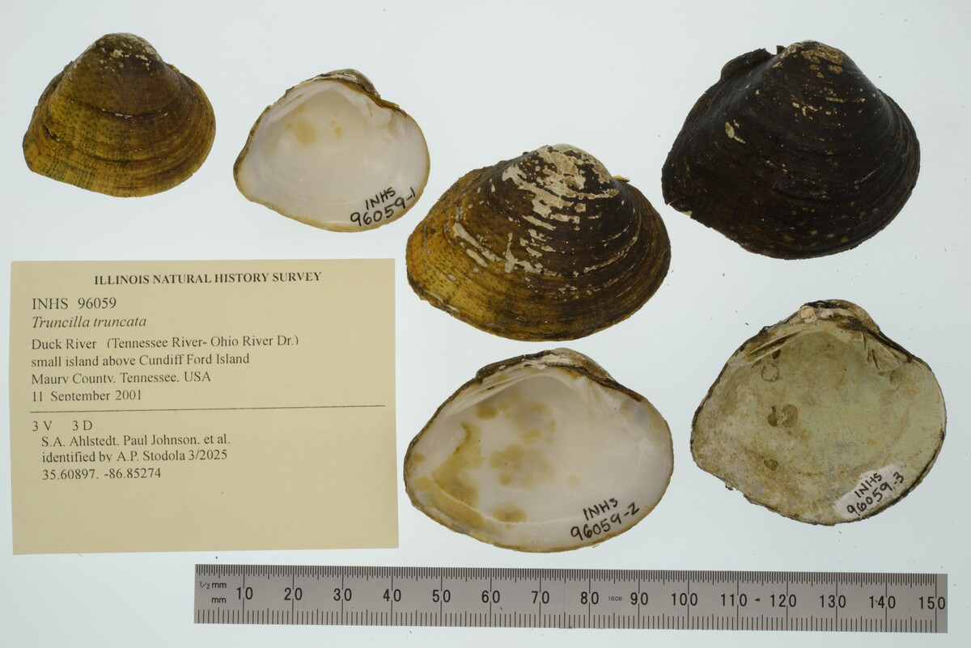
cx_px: 486
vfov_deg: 22.6
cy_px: 324
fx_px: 1619
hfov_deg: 33.4
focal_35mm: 60
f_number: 32
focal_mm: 60
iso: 100
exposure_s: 1/8
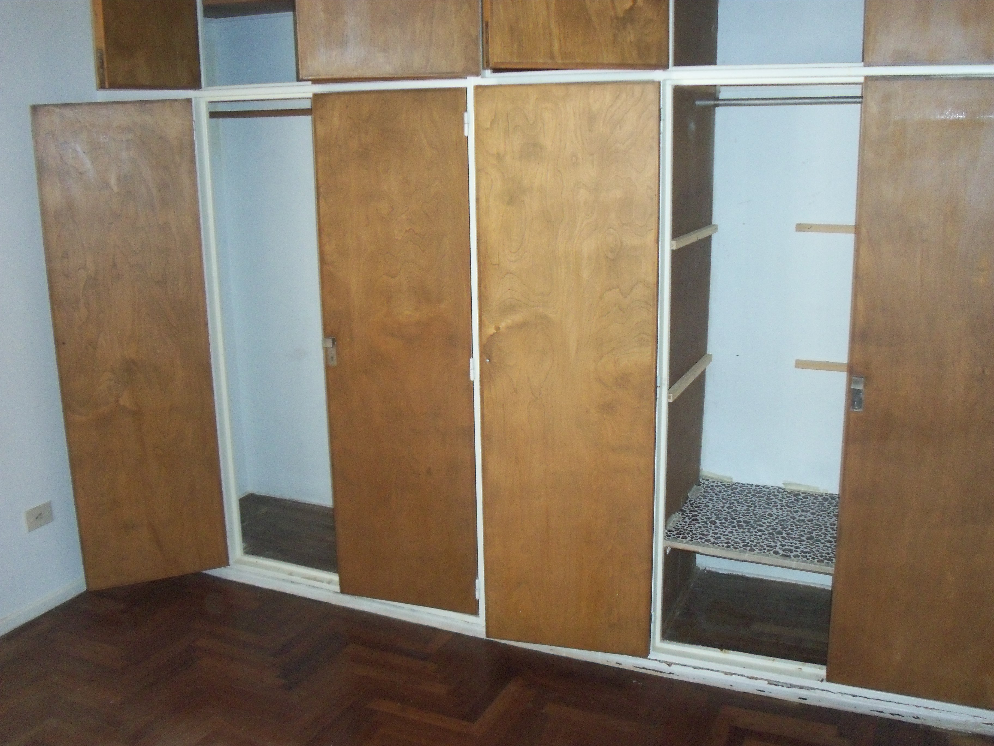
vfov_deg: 41.8
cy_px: 373
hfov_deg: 54.0
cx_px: 497
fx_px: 976
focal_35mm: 34
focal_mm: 5.7
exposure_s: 1/30
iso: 250
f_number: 2.9
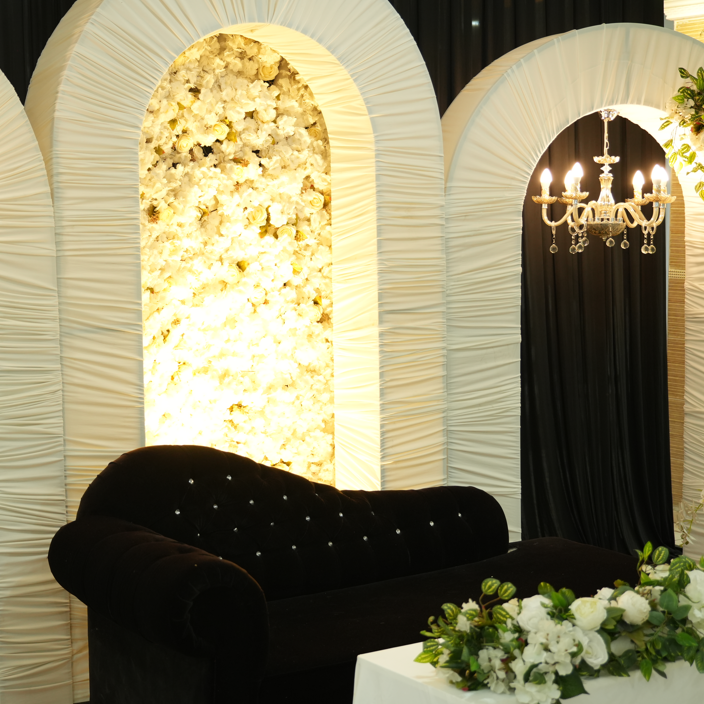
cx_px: 260
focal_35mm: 63
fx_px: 1450
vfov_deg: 27.3
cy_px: 350
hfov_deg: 27.2
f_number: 3.5
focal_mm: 49
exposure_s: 1/80
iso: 1000
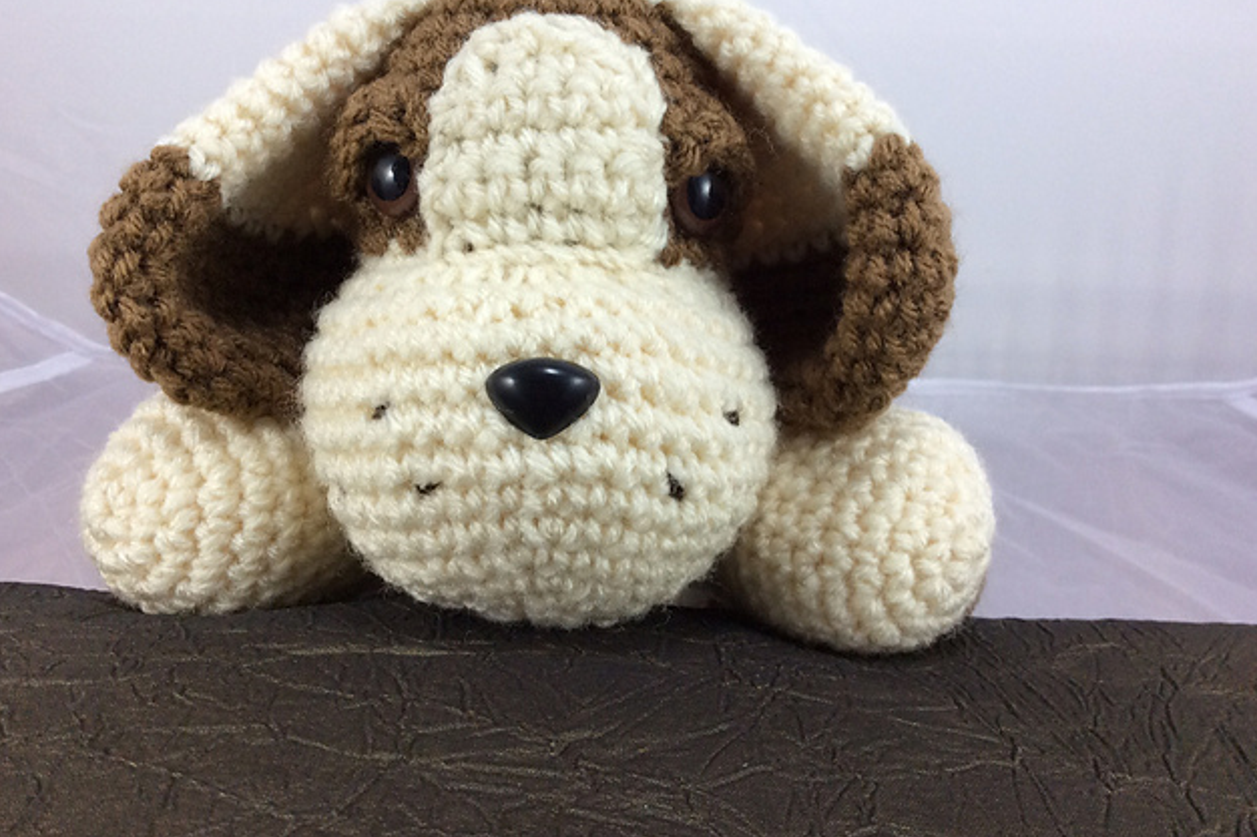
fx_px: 1187
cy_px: 371
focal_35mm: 34
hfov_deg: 55.8
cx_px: 620
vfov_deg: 38.8
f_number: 2.4
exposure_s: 1/120
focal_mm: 3.3
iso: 64
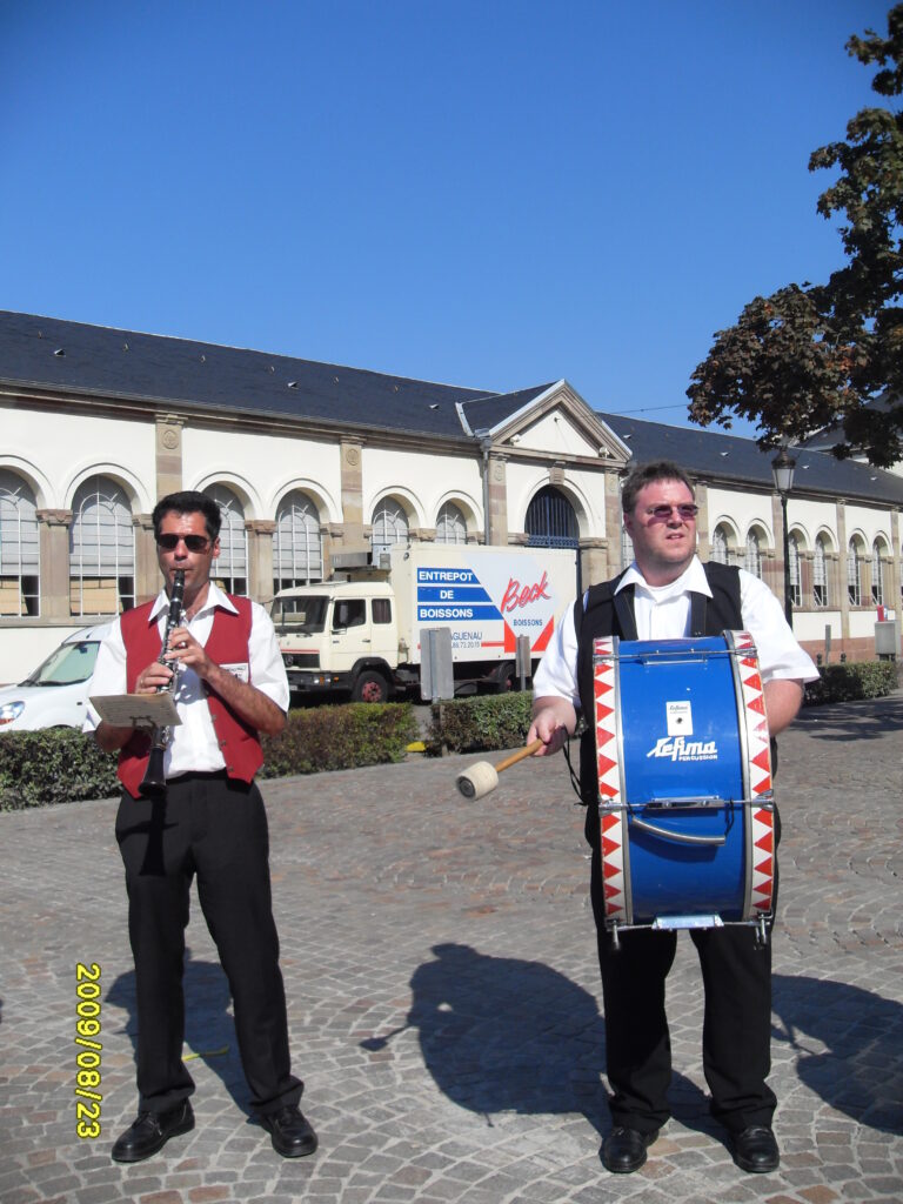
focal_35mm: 34
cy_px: 602
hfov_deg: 41.8
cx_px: 452
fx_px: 1183
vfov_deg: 54.0
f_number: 7
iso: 80
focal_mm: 6.3
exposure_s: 1/350
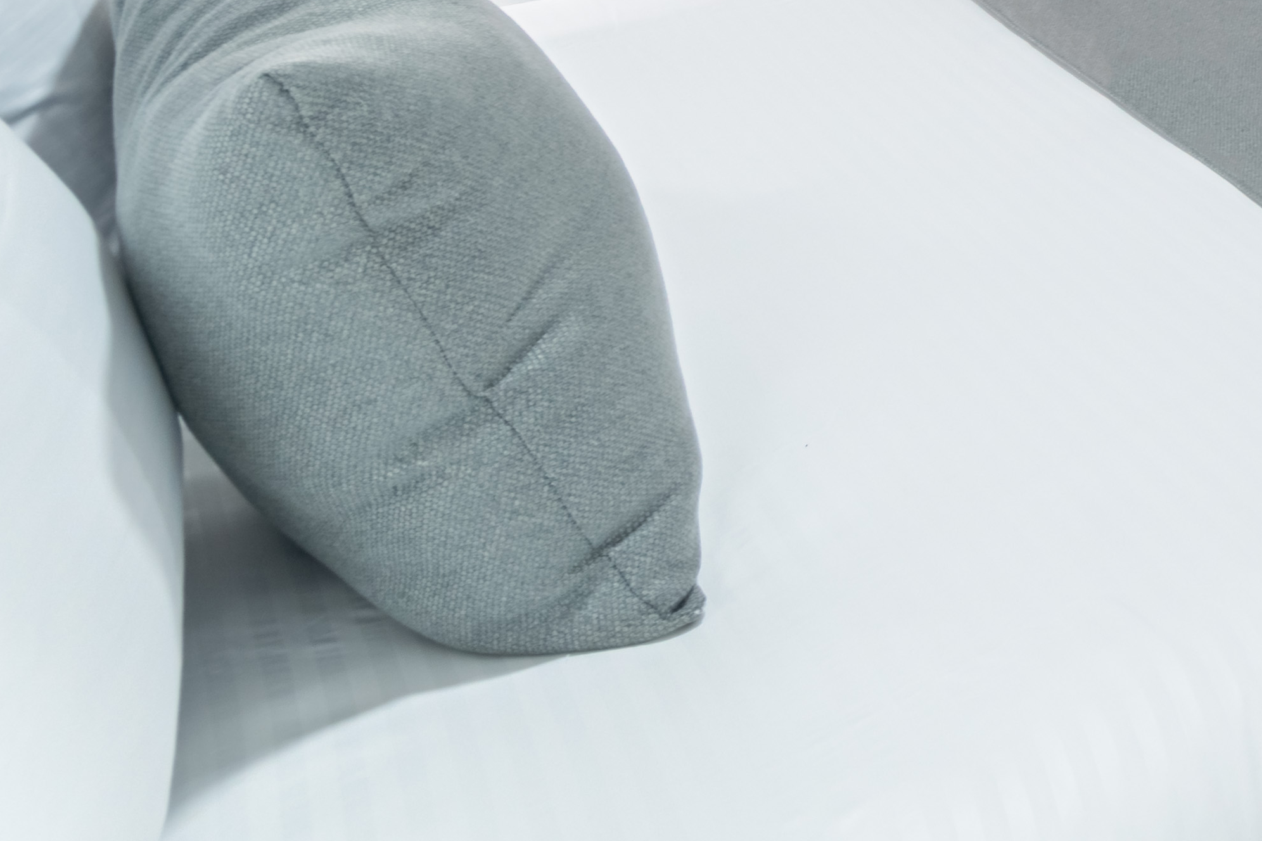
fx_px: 1577
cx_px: 1813
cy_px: -420
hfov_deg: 29.7
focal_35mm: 45
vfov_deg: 23.7
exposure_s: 1/30
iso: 200
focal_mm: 10
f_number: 9.5
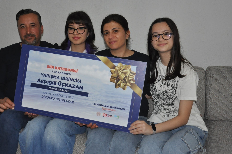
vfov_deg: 28.6
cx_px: 98
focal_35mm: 47
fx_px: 303
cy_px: 66
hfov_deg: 41.8
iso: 800
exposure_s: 1/60
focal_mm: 26
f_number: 4
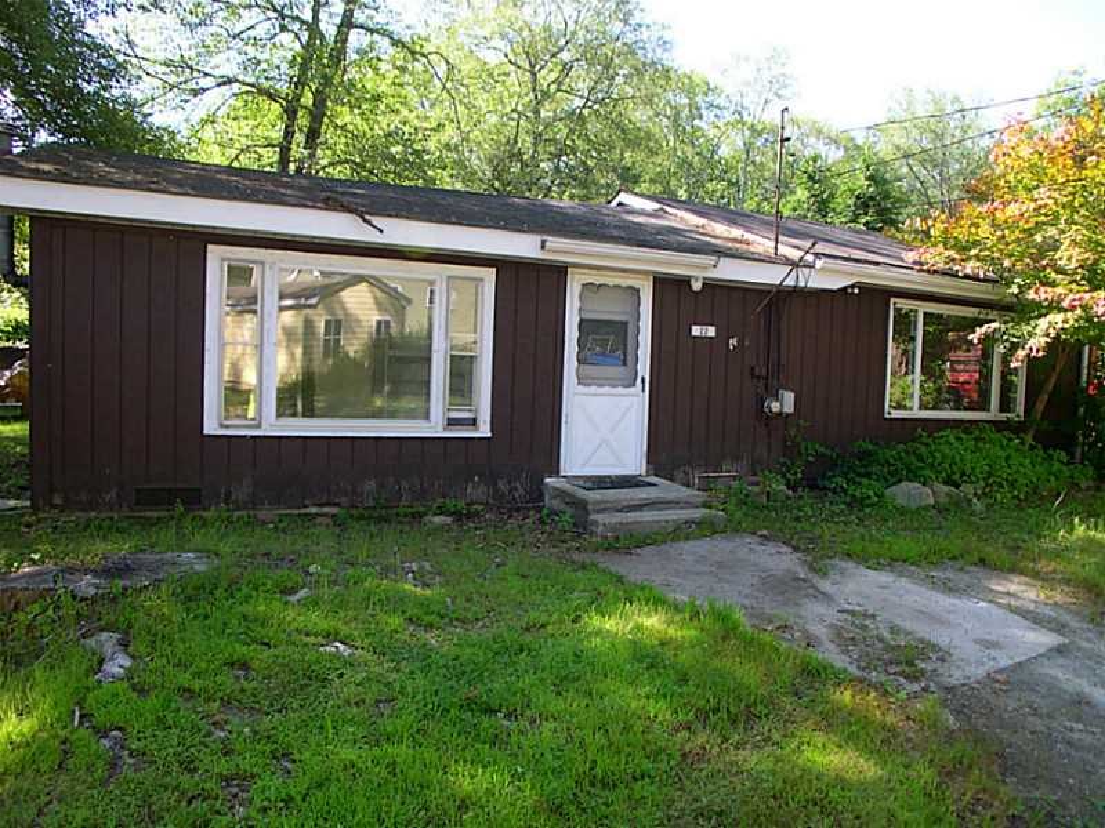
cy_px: 414
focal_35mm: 38
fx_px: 1213
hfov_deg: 49.0
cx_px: 552
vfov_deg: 37.7
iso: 100
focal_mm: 8
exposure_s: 1/163
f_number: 2.8
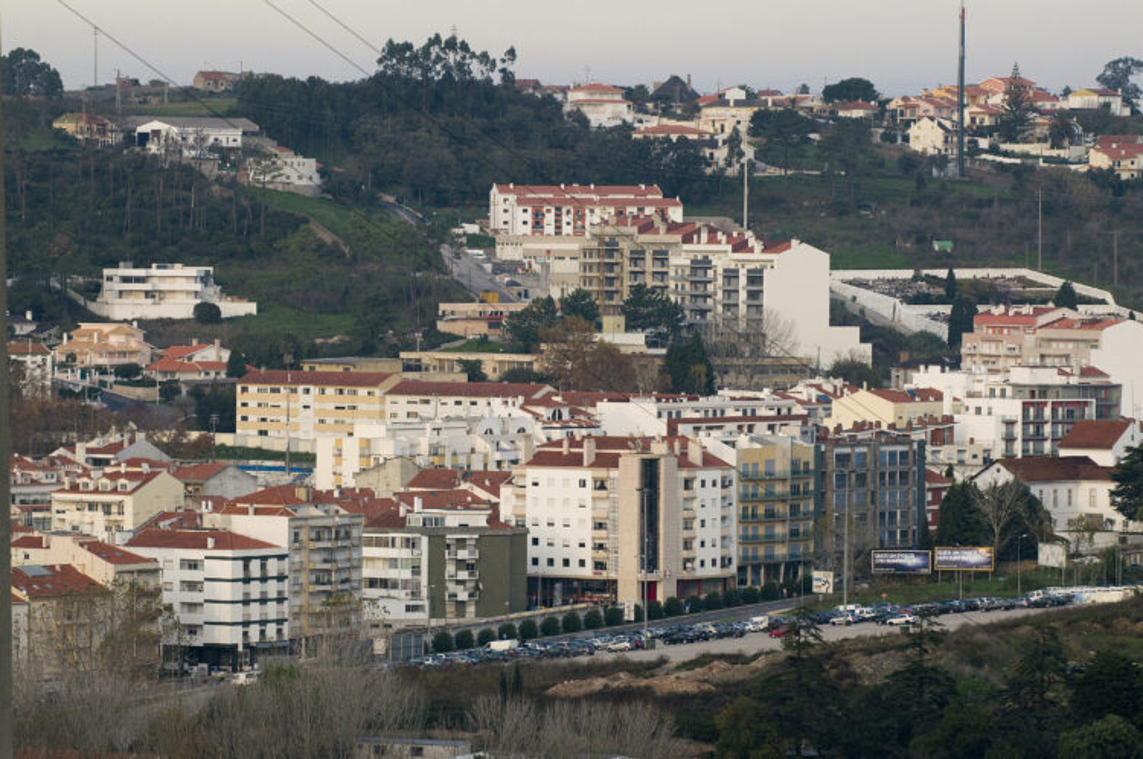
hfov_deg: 8.9
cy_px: 380
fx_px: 7372
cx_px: 572
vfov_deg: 5.9
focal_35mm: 232
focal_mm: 155
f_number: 4.5
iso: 400
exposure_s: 1/640
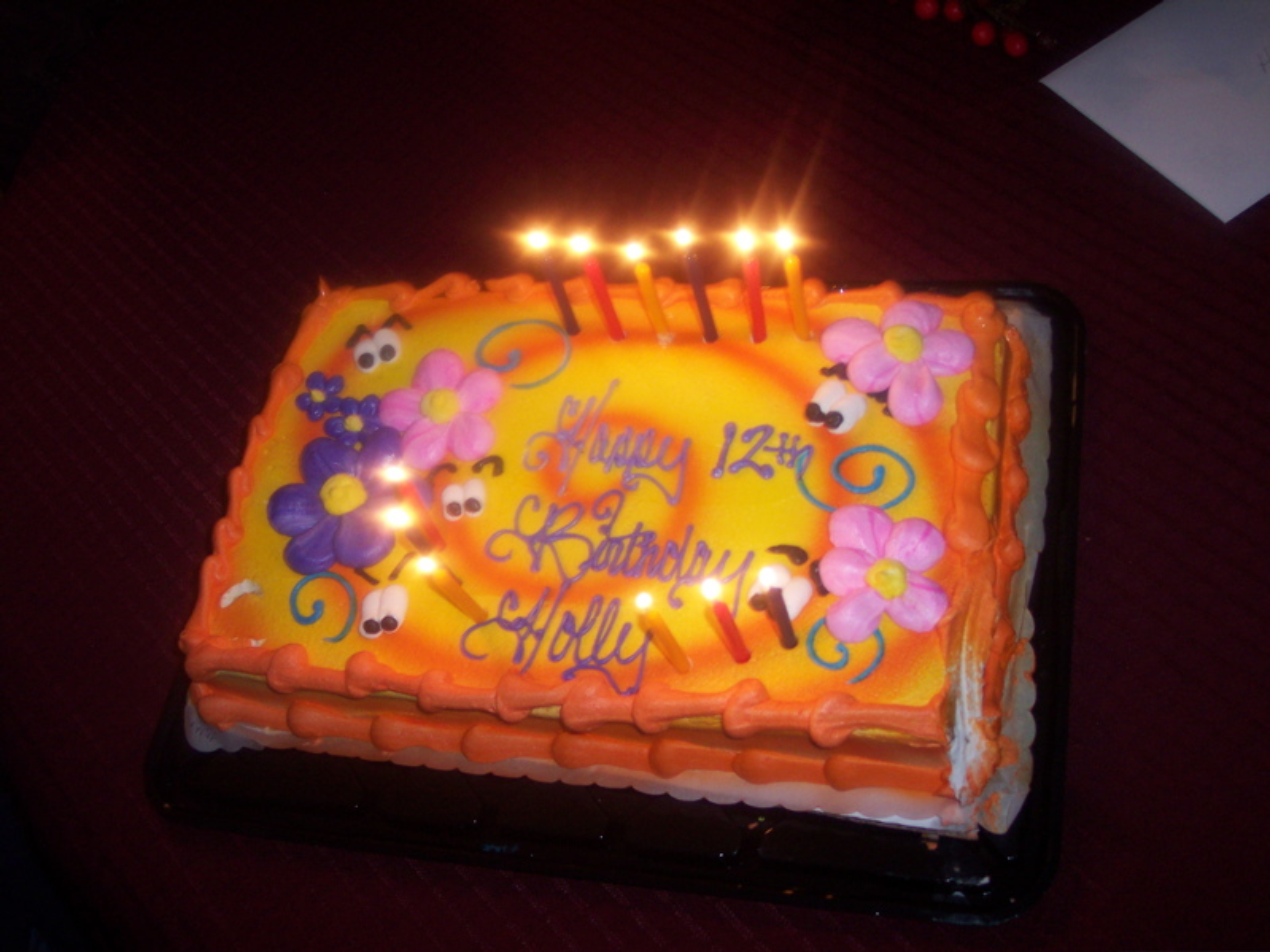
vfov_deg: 37.7
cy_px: 476
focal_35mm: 38
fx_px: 1394
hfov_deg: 49.0
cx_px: 635
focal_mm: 8
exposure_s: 1/30
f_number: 2.8
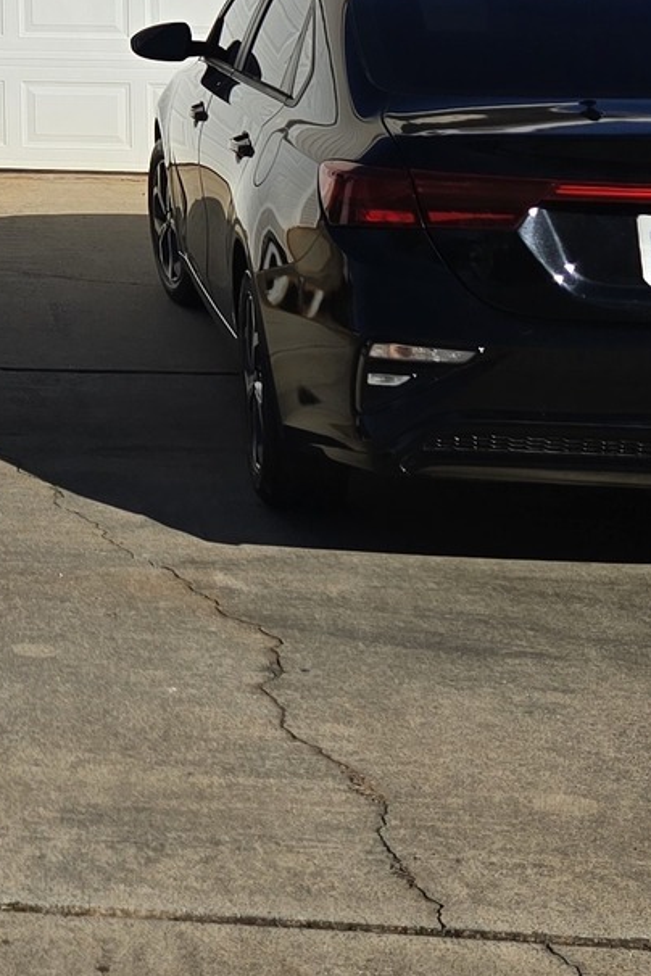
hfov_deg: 13.3
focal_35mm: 91
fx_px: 2468
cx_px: -590
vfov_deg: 20.3
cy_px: -332
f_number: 1.7
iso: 12
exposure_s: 1/1695
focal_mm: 6.3
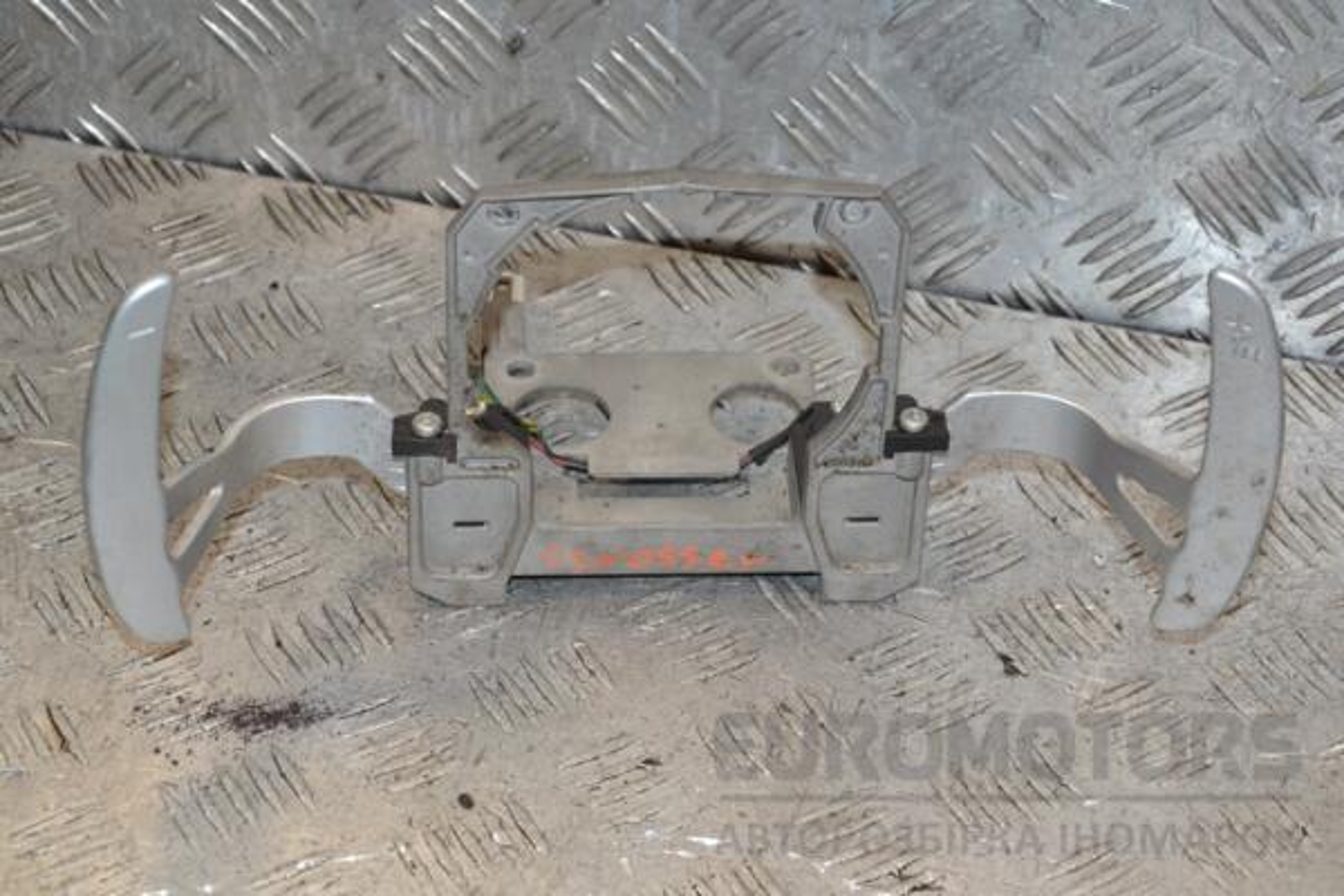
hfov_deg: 23.4
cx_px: 672
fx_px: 3248
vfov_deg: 15.7
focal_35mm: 87
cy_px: 448
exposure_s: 1/200
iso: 800
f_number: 7.1
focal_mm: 58
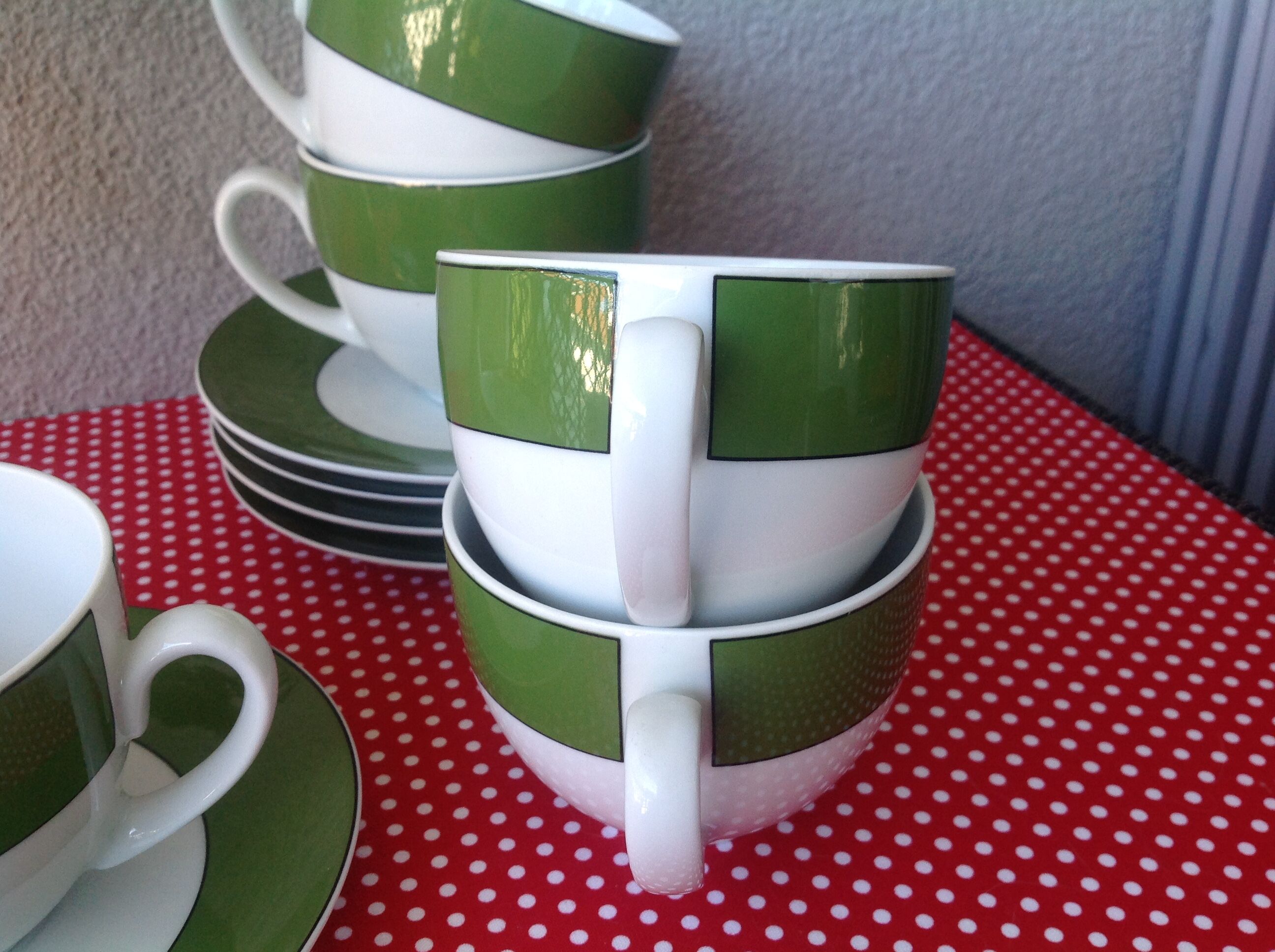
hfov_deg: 52.7
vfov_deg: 40.6
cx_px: 638
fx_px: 1287
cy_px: 476
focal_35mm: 35
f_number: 2.4
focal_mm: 4.28
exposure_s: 1/60
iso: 64
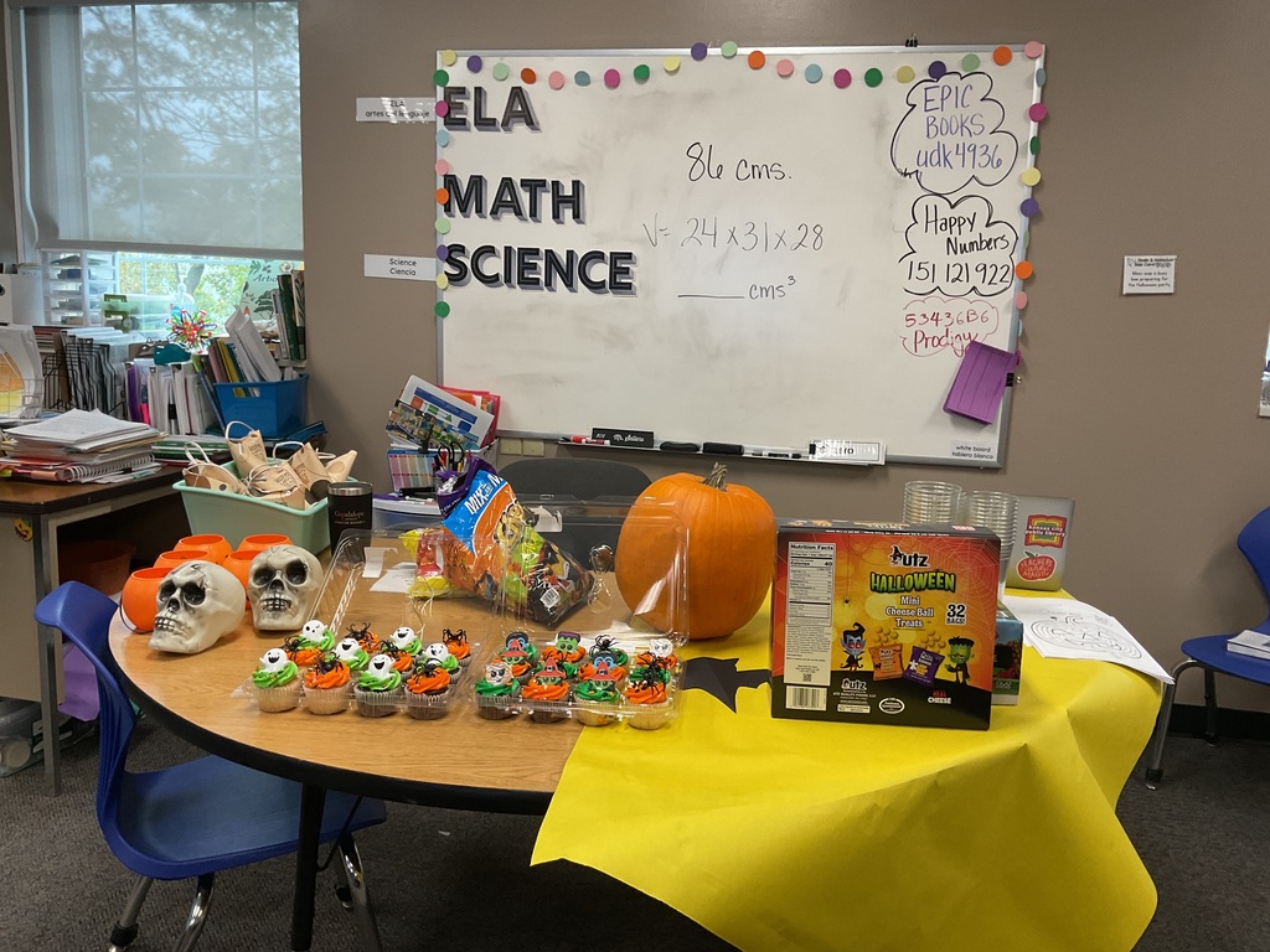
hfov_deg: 61.7
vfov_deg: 48.2
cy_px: 476
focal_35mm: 29
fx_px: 1064
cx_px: 635
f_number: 1.8
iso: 64
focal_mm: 3
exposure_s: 1/60
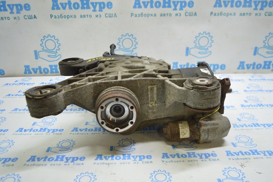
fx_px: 227
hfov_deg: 62.0
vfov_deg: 43.5
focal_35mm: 30
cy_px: 91
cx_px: 136
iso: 400
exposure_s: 1/40
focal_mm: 20
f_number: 3.8
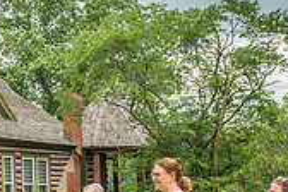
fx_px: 664
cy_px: 177
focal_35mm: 83
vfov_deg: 16.2
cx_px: 5
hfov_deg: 23.5
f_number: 5.6
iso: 64
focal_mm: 24
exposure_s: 1/200
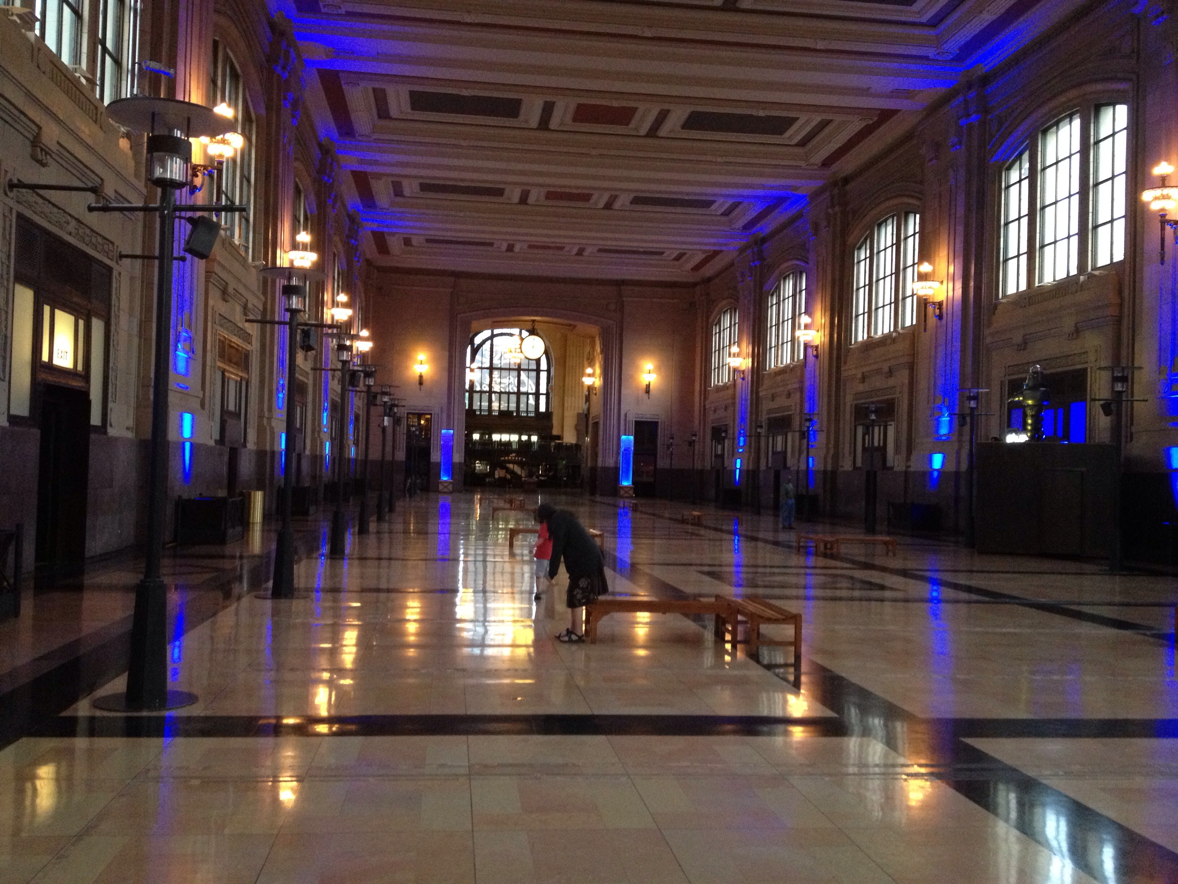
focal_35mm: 35
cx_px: 589
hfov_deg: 52.6
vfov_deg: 40.7
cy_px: 442
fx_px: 1191
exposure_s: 1/20
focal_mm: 4.28
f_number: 2.4
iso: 320
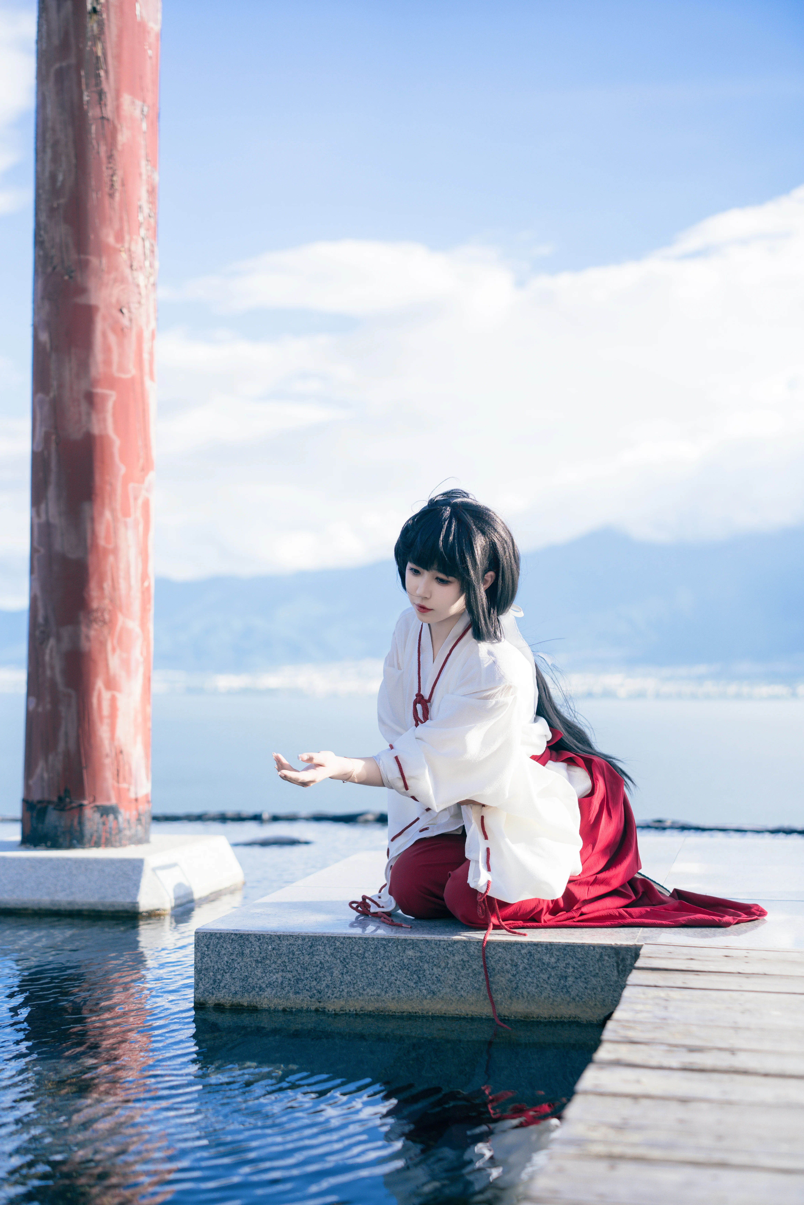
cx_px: 402
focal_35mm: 50
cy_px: 602
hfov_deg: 27.0
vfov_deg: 39.6
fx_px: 1675
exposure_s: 1/1250
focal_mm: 50
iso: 125
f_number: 2.2
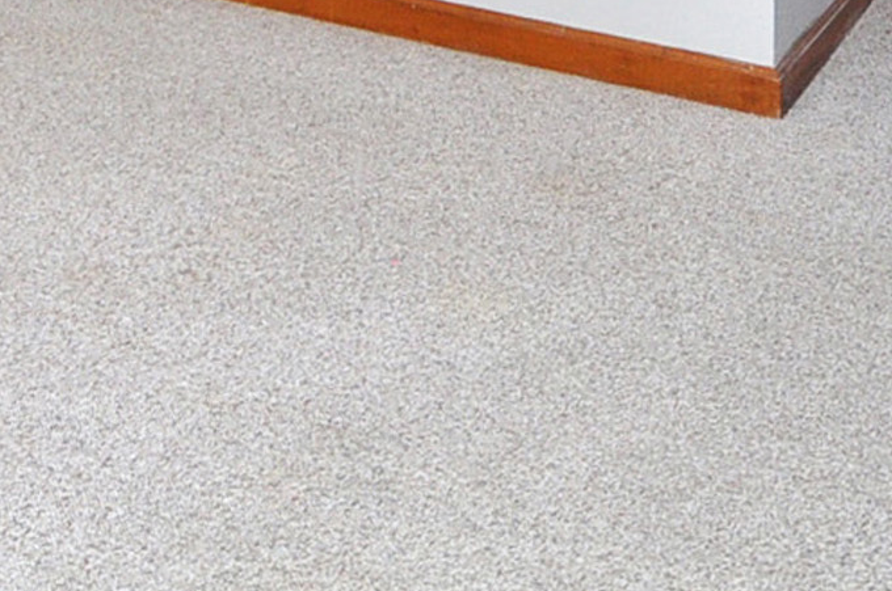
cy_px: -633
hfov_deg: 30.1
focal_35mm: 64
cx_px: 87
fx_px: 1583
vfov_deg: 15.9
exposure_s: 1/125
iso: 640
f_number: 5
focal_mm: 10
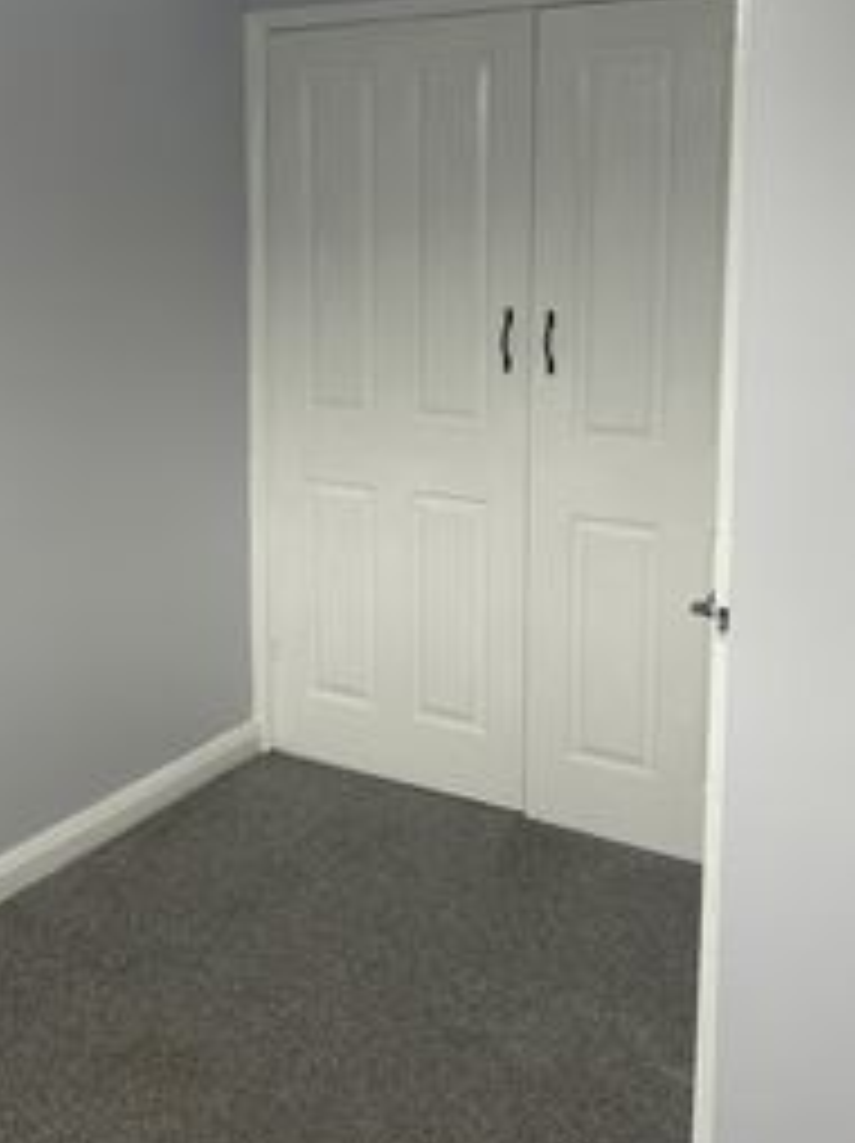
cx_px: 297
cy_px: 374
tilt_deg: -5.9
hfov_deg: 34.8
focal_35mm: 41
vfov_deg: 45.1
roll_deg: +0.6
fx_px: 1353
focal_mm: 5.7
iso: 125
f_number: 1.5
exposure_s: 1/121
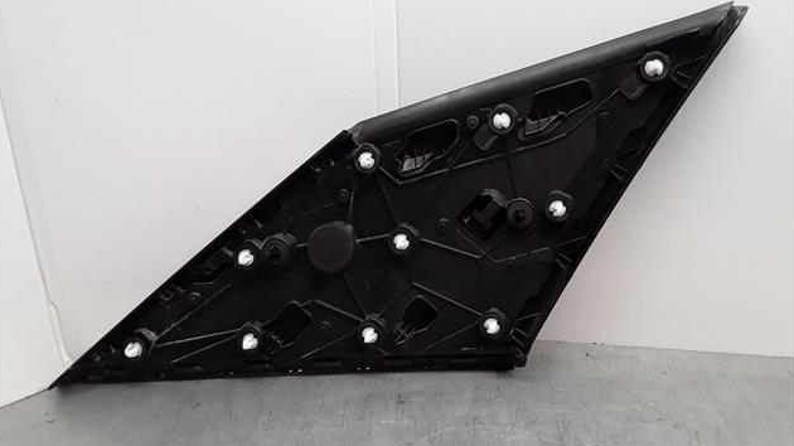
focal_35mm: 31
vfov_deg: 37.7
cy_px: 189
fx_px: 652
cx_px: 394
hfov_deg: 62.6
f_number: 1.9
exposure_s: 1/100
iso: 80
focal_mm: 2.91
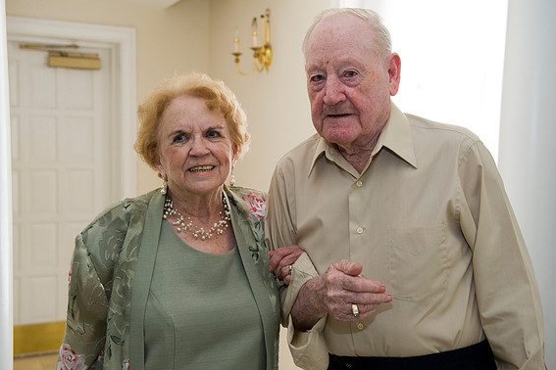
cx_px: 278
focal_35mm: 46
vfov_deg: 29.2
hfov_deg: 42.7
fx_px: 710
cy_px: 182
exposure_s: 1/60
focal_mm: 45
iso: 1250
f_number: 4
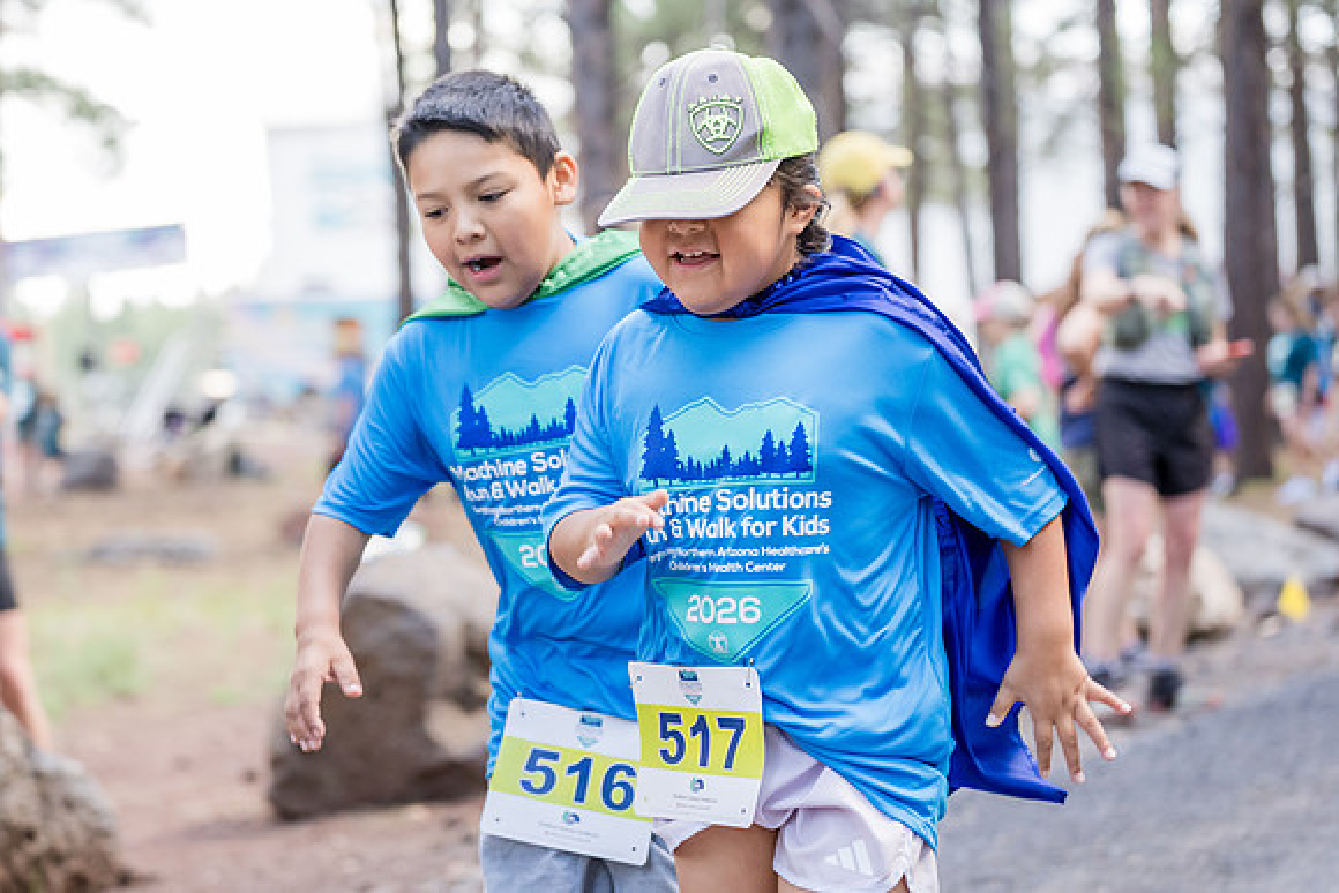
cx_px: 586
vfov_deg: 14.6
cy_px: 357
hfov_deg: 21.7
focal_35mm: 94
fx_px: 3486
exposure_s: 1/500
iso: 1000
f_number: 2.8
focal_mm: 70
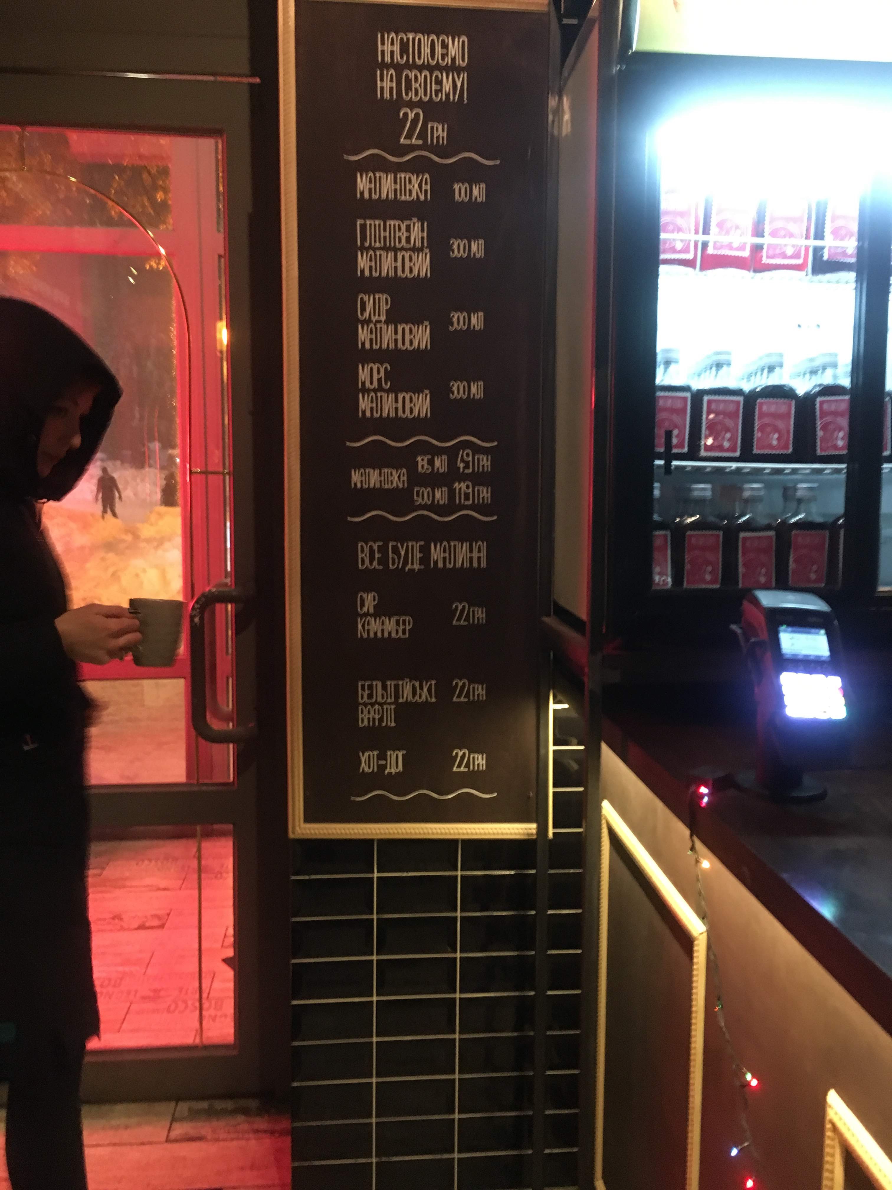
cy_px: 595
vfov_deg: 61.7
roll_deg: -0.5
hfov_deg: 48.2
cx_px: 446
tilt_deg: -7.3
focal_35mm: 29
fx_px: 996
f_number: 2.2
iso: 400
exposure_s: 1/17
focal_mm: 4.15
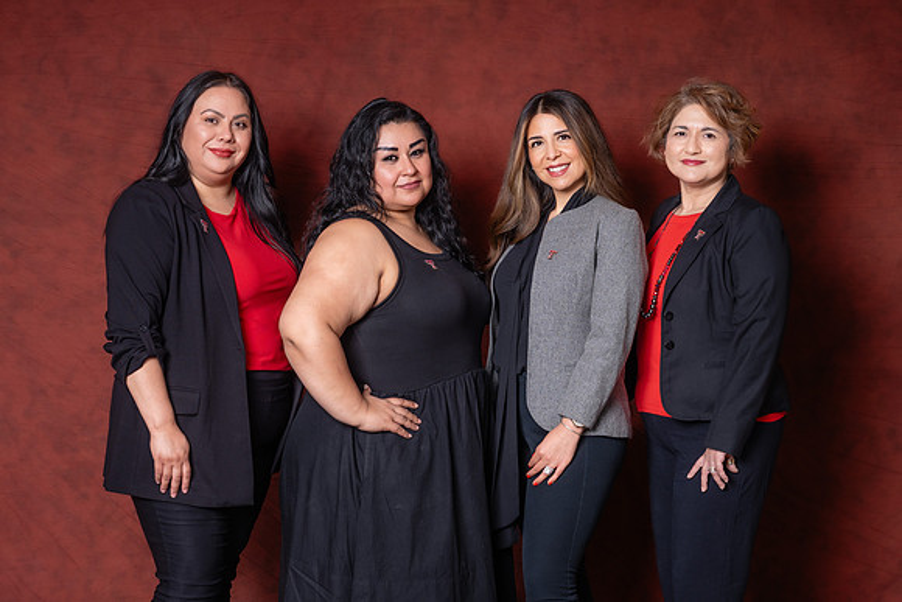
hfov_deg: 26.5
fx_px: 1914
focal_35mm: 76
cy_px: 309
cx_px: 492
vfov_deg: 17.9
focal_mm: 59
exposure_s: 1/200
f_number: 5.6
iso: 100
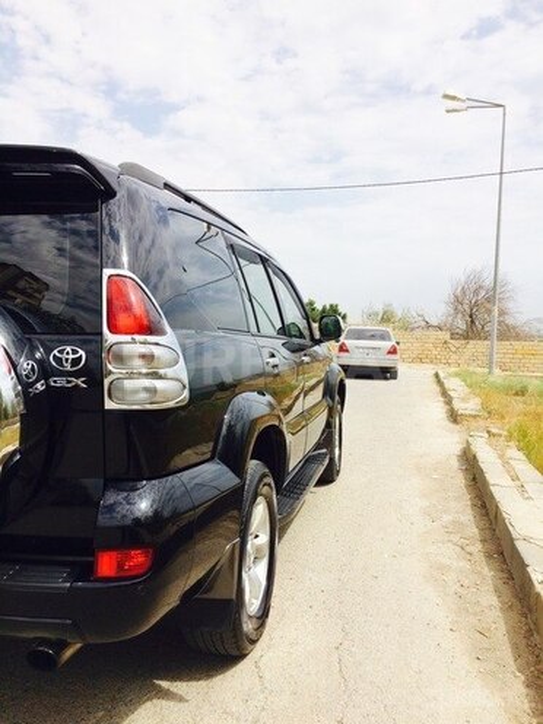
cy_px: 362
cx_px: 272
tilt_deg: -4.7
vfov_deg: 61.7
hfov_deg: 48.2
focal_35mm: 29
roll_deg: +1.9
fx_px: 607
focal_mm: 4.15
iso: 32
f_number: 2.2
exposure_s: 1/2933
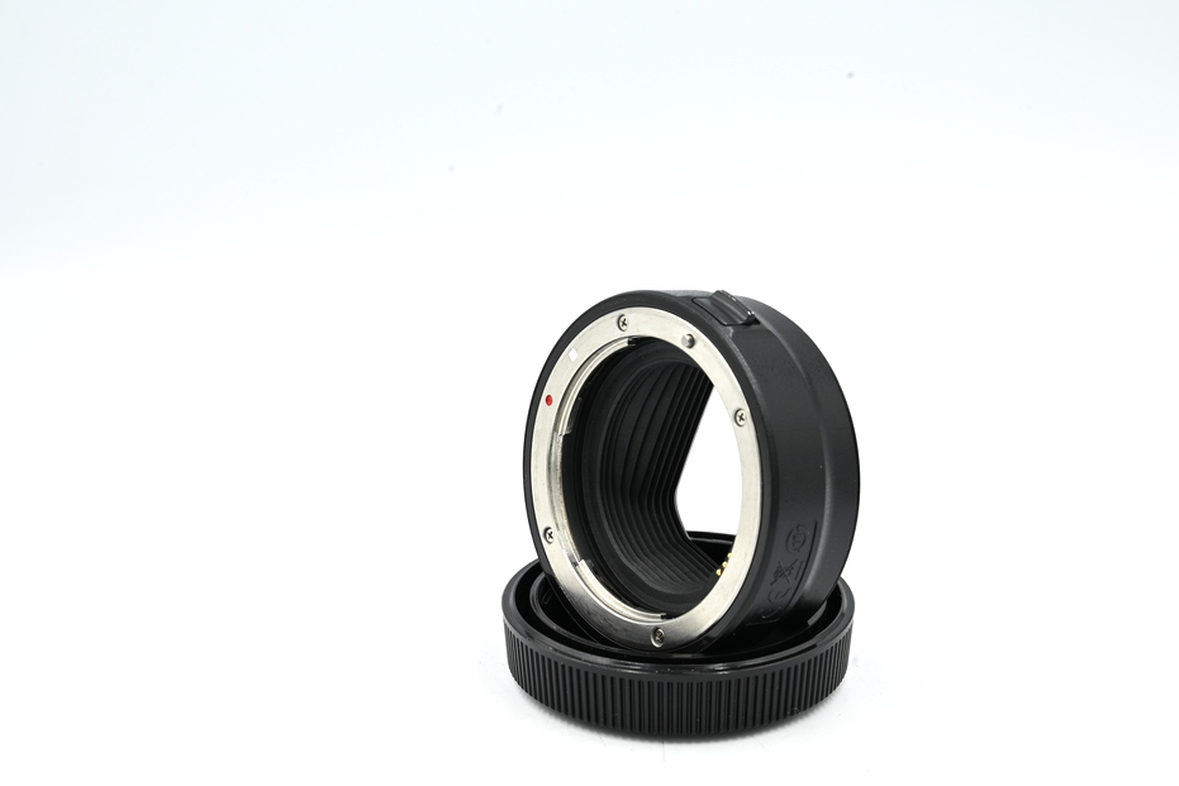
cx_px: 623
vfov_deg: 18.9
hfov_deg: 28.1
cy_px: 403
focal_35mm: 72
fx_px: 2358
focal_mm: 67
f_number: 14
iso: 100
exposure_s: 1/15
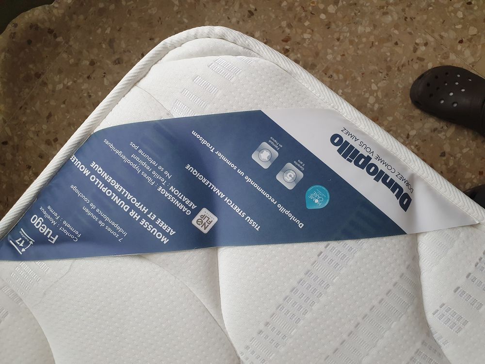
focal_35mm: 26
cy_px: 182
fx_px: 364
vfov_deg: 53.1
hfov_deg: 67.3
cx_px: 242
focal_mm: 4.32
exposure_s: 1/50
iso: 320
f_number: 2.4
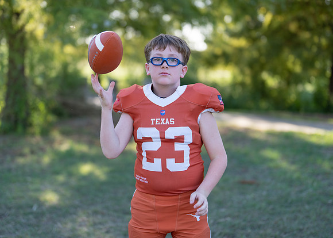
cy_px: 100
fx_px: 573
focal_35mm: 61
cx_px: 159
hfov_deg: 32.4
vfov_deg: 23.4
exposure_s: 1/1250
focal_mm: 50
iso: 100
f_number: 1.2
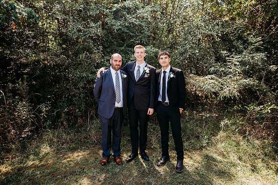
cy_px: 92
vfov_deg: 53.2
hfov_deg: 73.7
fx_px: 185
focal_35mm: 24
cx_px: 139
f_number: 2.8
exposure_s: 1/400
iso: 125
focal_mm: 24
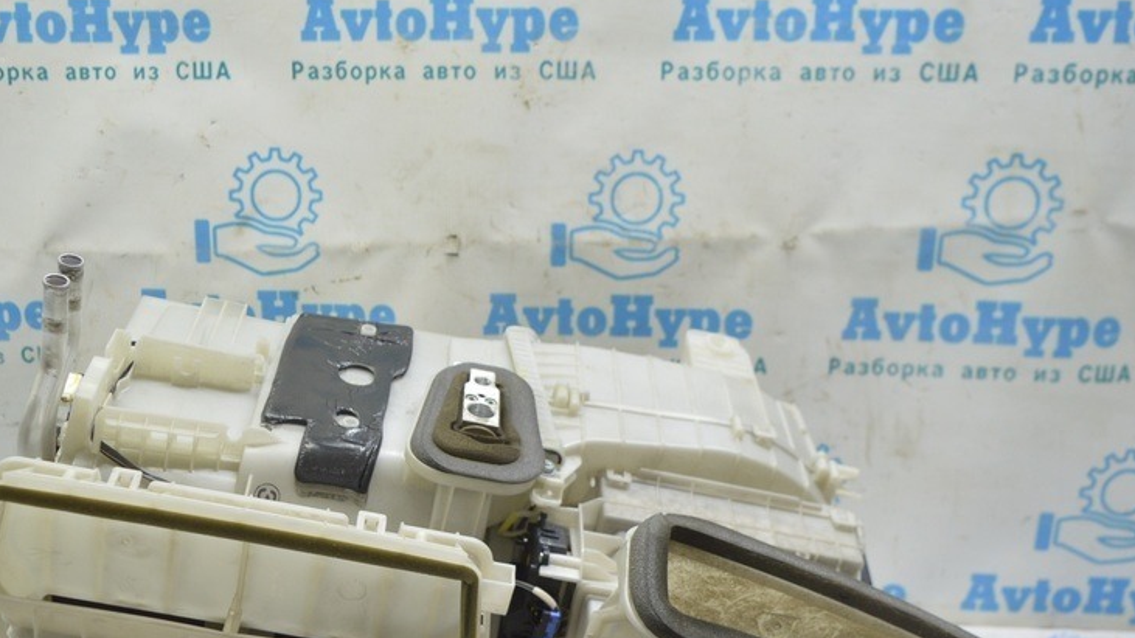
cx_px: 467
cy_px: 449
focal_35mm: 44
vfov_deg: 26.9
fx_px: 1324
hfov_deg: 46.2
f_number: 3.5
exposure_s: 1/40
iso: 400
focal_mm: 20
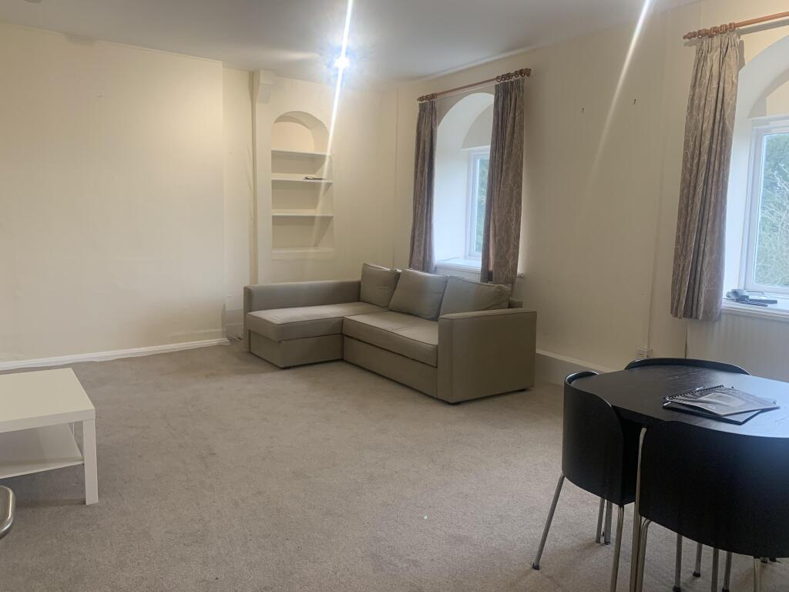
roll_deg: -0.9
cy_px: 296
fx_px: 593
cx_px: 394
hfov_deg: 67.3
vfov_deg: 53.1
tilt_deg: -7.7
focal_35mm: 26
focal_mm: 4.25
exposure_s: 1/60
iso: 100
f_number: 1.8
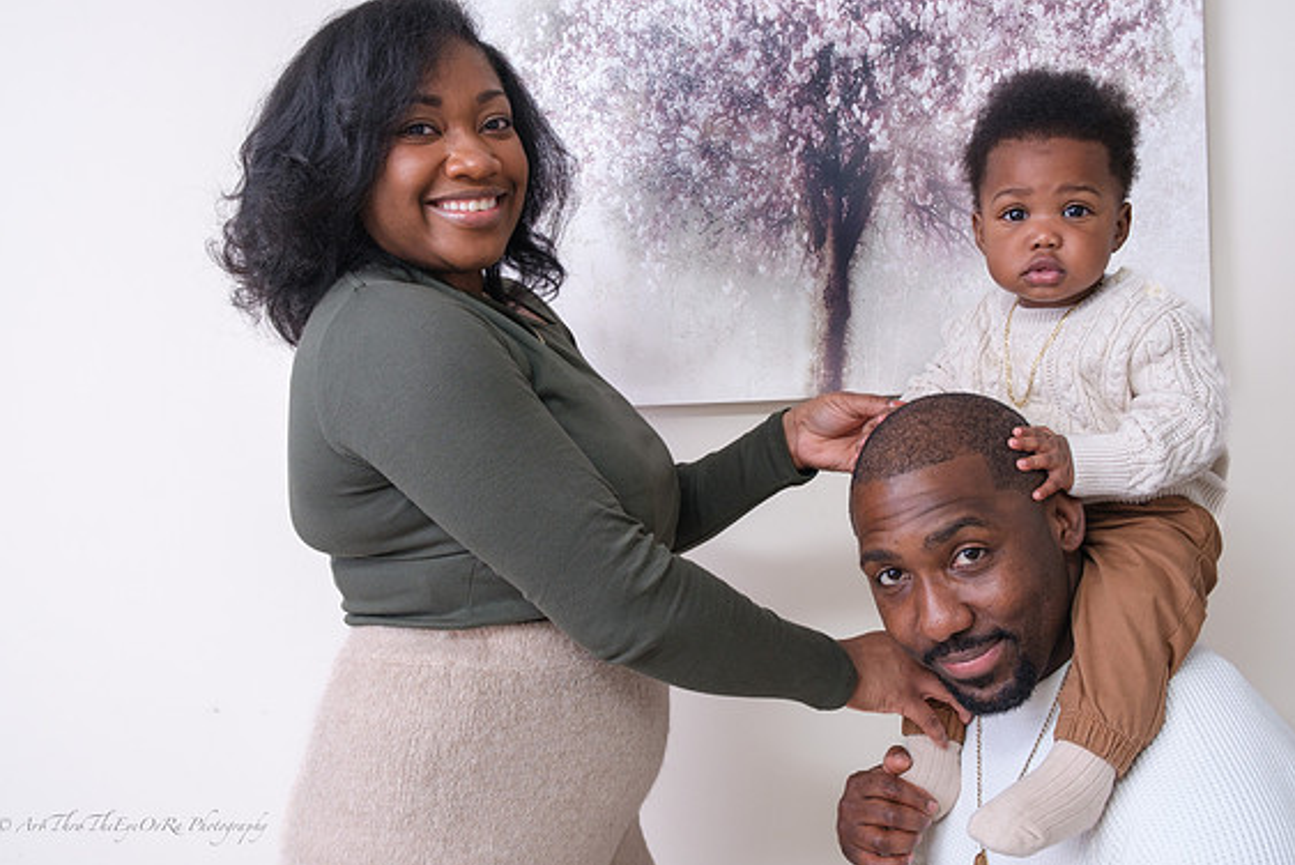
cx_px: 630
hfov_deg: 55.8
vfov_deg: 38.9
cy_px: 443
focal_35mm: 34
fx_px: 1224
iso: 500
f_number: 9
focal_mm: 22.3
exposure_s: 1/125
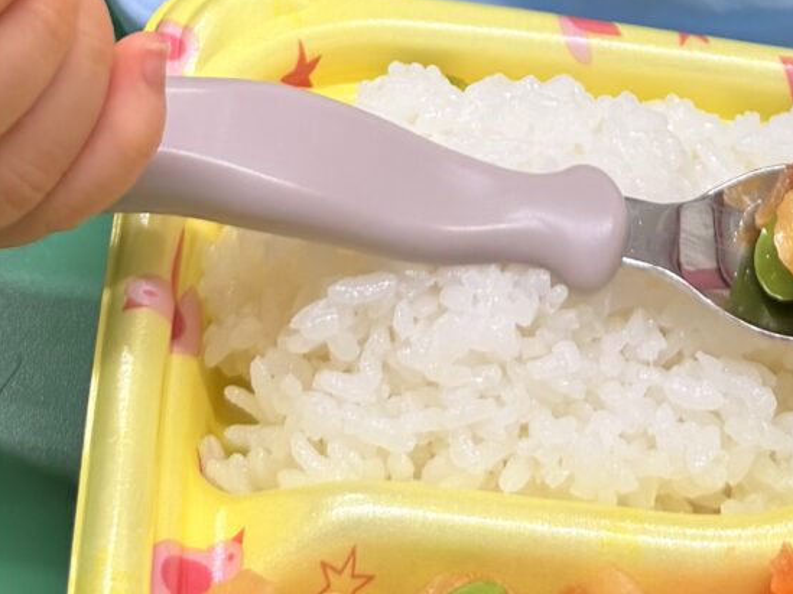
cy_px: -516
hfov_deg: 17.6
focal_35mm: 112
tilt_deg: -29.4
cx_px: 459
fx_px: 2564
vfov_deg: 12.0
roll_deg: -13.3
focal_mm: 6.76
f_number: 1.78
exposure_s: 1/121
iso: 125
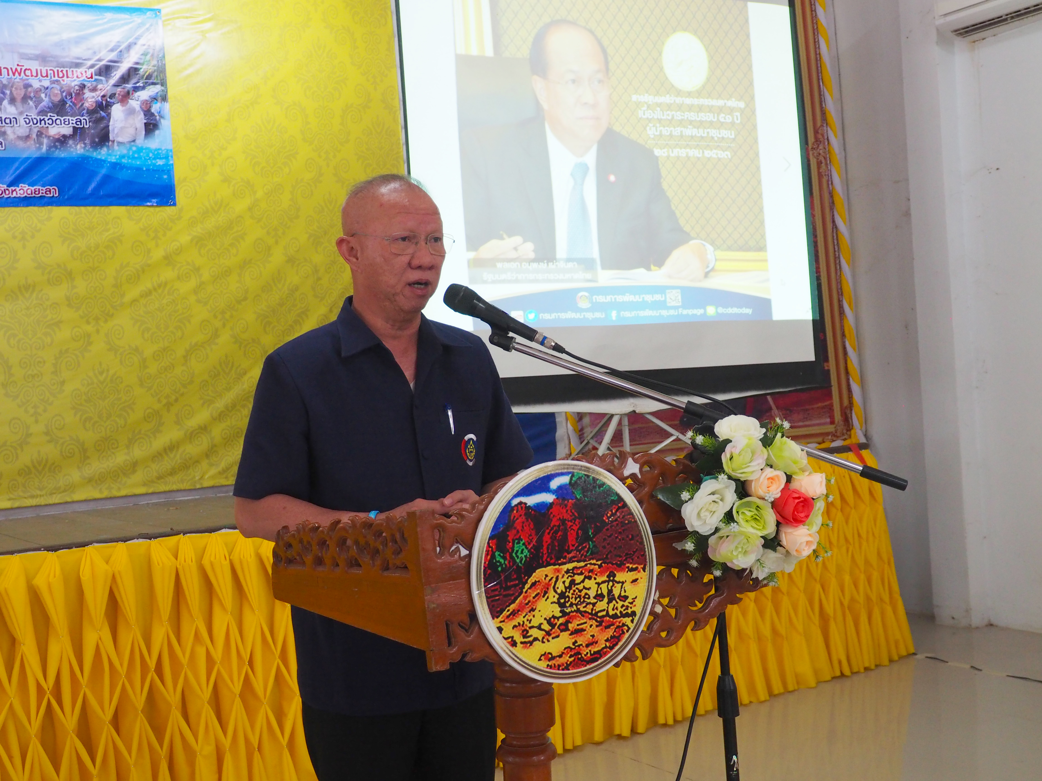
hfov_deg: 41.2
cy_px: 390
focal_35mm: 46
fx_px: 1385
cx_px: 521
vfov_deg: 31.5
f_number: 5
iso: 1600
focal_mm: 23
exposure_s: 1/60
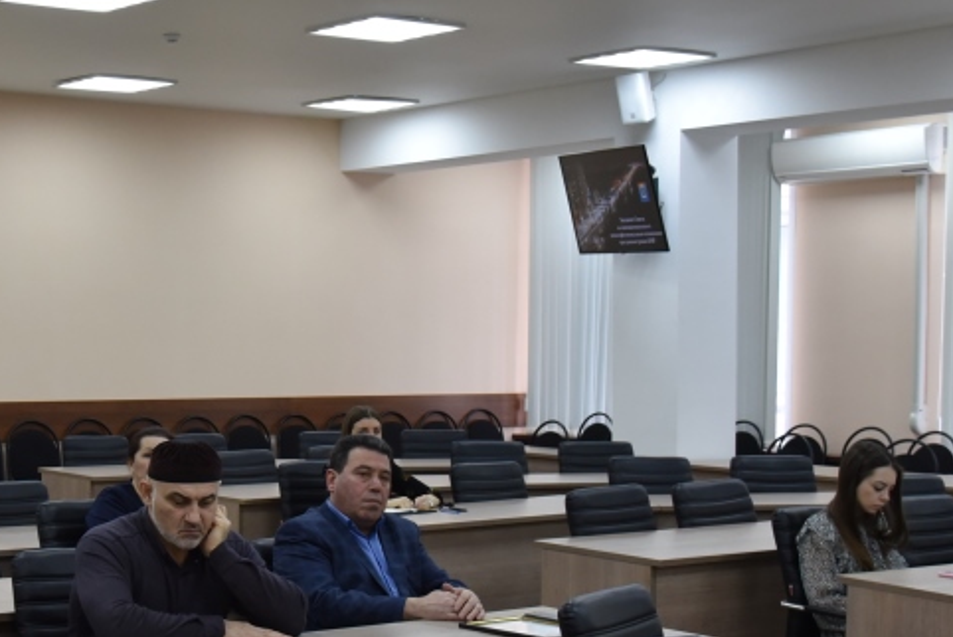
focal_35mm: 68
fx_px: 1801
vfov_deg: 20.0
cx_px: 208
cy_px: 388
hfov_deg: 29.1
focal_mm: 32
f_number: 6.3
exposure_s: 1/160
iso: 2000
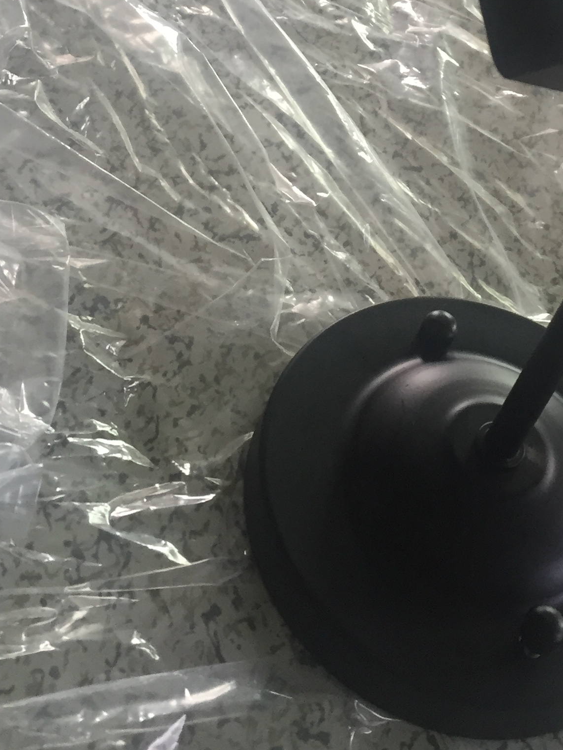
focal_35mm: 62
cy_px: 76
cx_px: 421
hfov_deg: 23.4
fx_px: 1345
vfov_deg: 29.9
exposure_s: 1/33
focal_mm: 4.15
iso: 100
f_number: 2.2
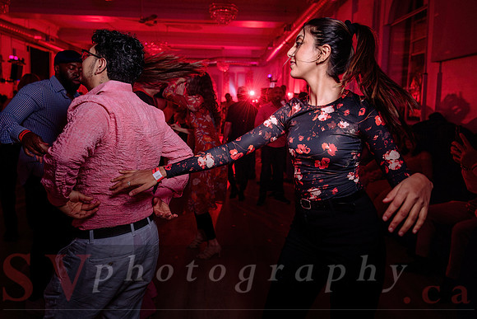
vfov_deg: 47.6
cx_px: 238
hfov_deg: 67.0
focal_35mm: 27
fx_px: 360
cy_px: 138
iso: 500
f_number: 2.8
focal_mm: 24
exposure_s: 1/80
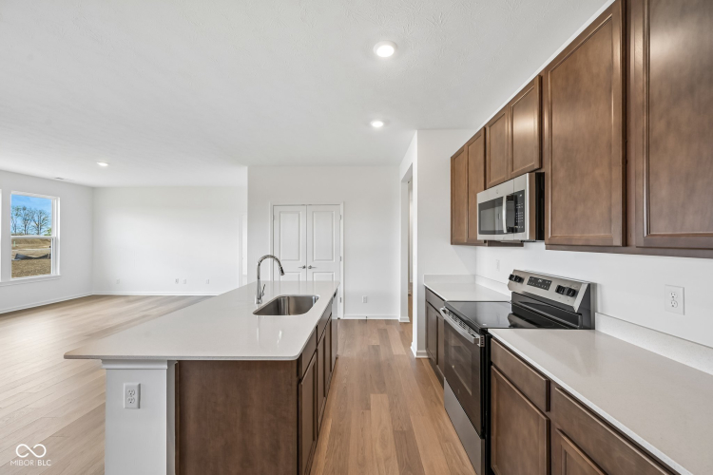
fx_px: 277
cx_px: 356
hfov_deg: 104.3
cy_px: 238
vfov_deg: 81.2
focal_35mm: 14
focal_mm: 14
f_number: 8
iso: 160
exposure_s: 1/15
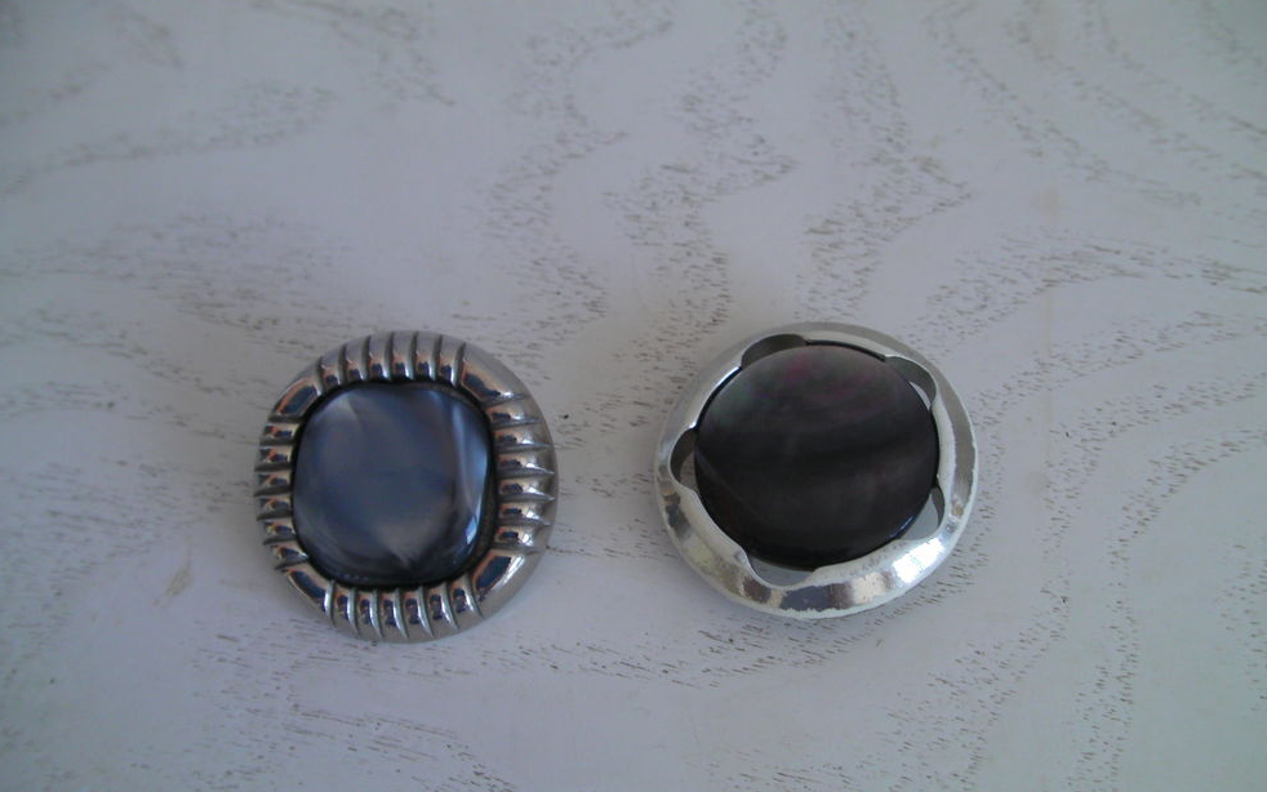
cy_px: 451
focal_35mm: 41
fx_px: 1416
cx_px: 643
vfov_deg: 31.2
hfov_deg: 48.2
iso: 72
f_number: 3.5
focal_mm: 6.3
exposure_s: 1/30
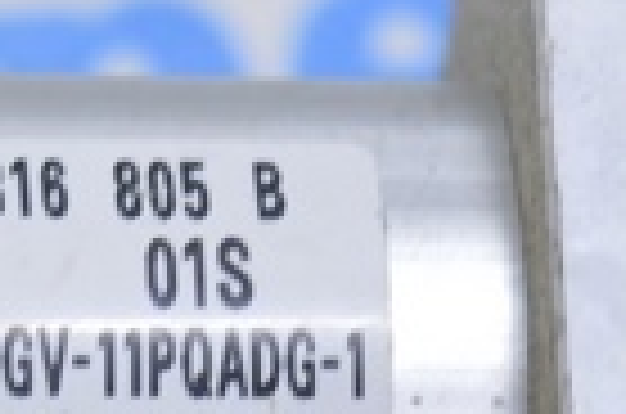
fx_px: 5743
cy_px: 533
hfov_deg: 6.2
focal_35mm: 331
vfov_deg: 4.1
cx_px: -9
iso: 400
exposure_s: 1/20
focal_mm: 48
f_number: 5.6
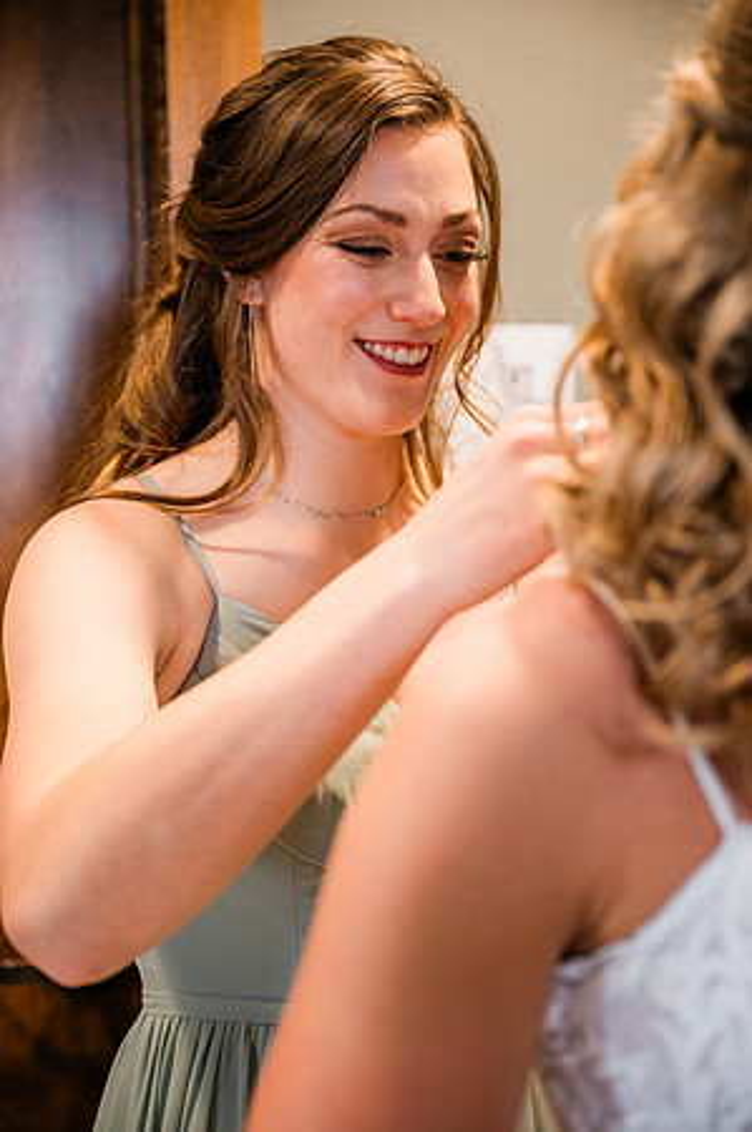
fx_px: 1727
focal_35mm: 55
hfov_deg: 24.6
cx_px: 376
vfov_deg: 36.3
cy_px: 566
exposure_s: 1/125
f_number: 2.8
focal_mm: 55
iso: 500
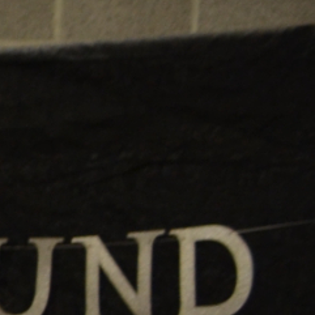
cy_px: 718
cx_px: -891
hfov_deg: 7.1
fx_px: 2008
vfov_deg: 8.3
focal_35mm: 195
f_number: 3.5
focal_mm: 18
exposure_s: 1/50
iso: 400
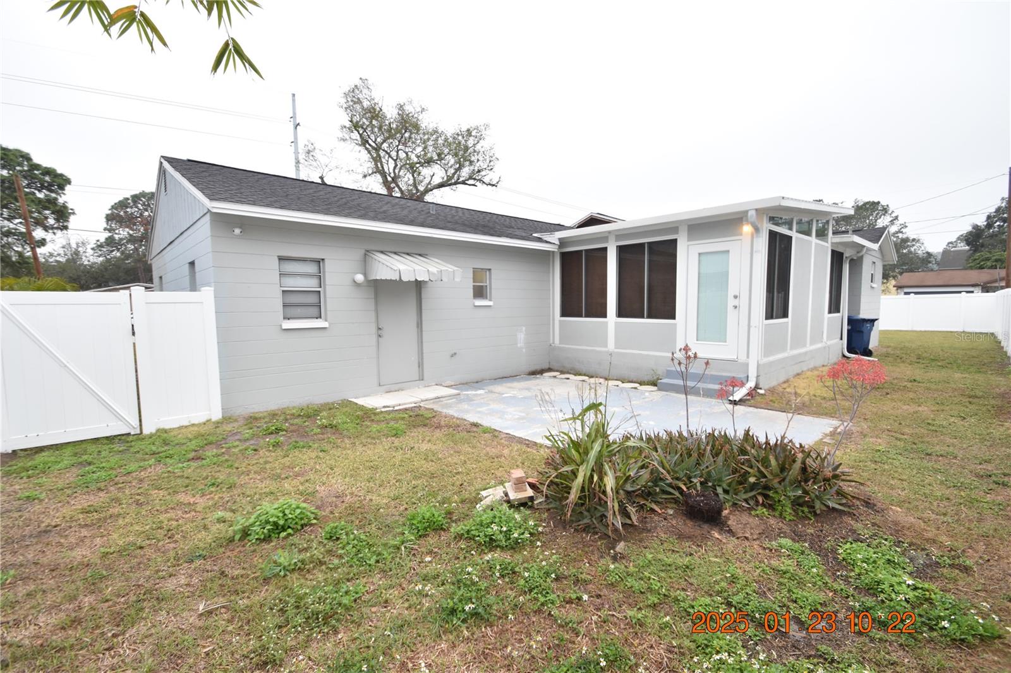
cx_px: 506
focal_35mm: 15
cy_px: 336
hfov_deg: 100.4
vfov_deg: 77.3
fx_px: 421
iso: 400
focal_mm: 10
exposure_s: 1/160
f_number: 6.3
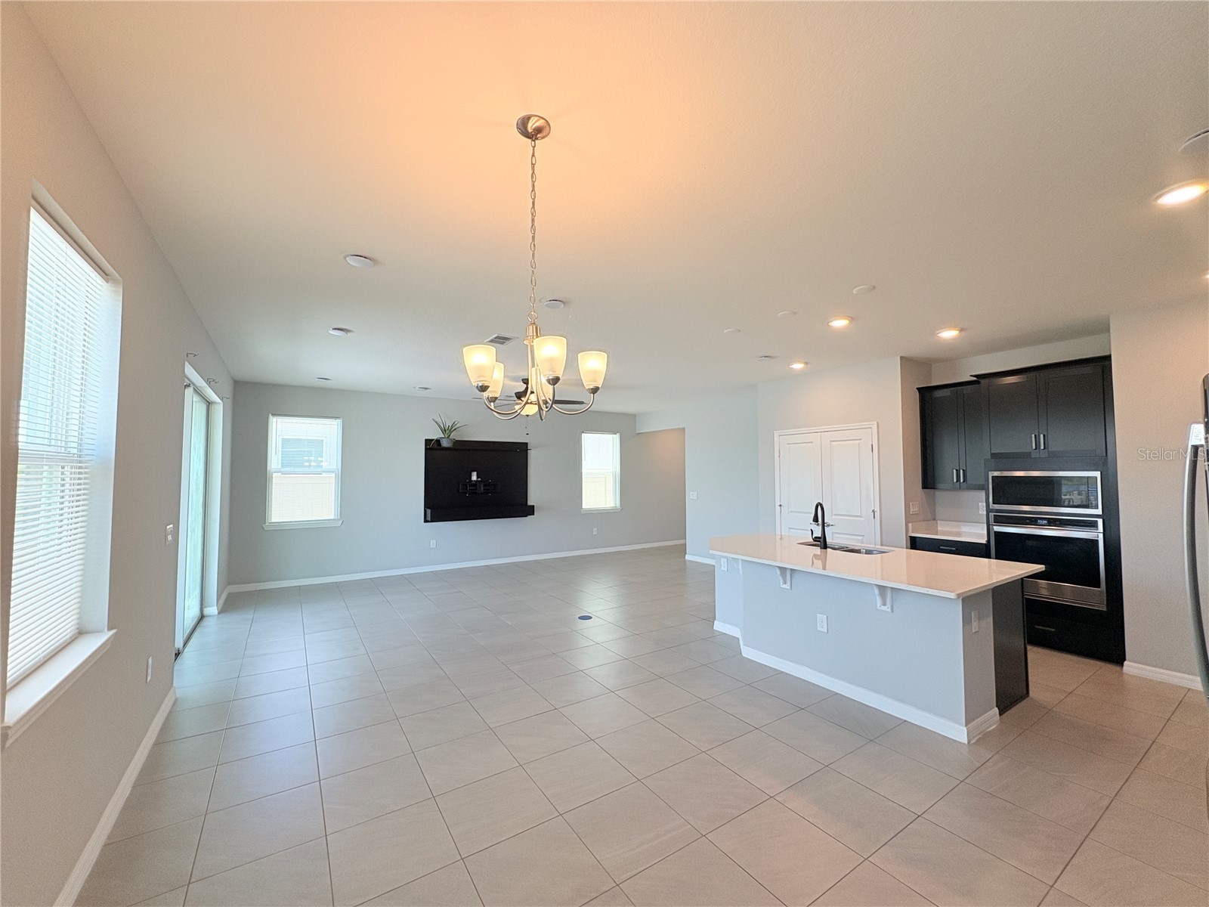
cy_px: 454
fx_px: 489
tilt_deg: +3.2
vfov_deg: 85.7
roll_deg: +0.8
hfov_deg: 102.1
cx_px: 604
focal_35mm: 14
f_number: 2.2
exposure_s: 1/132
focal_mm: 2.22
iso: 80
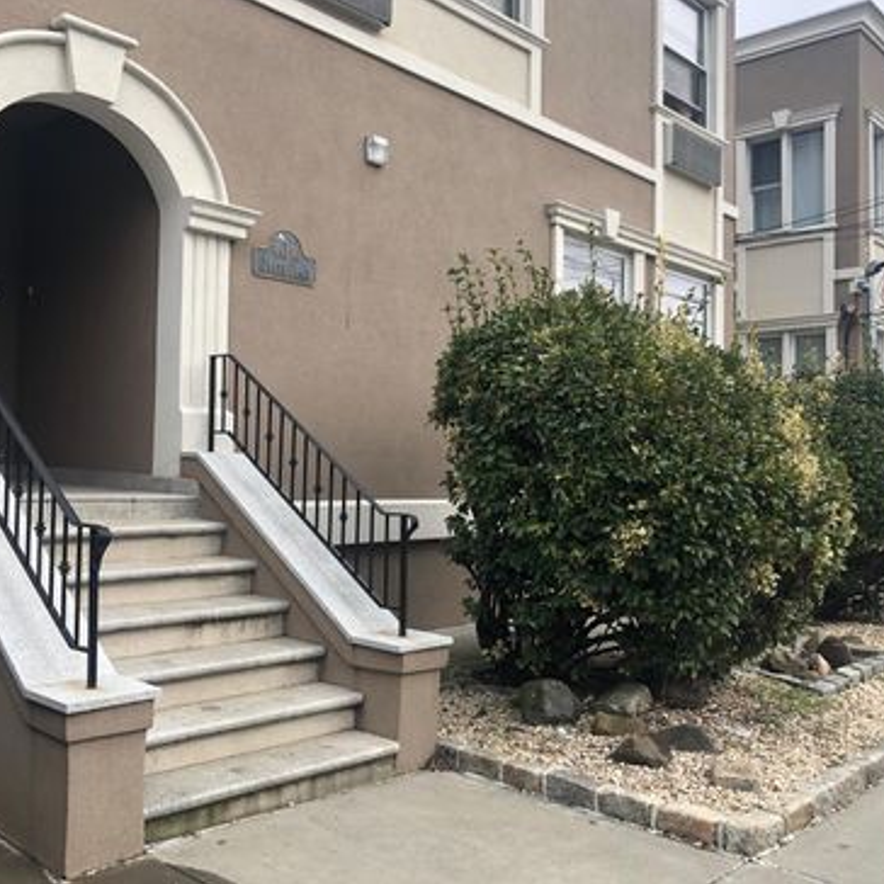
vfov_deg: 48.4
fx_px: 982
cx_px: 440
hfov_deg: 48.5
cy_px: 431
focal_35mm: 34
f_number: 1.8
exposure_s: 1/665
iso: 20
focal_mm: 3.99
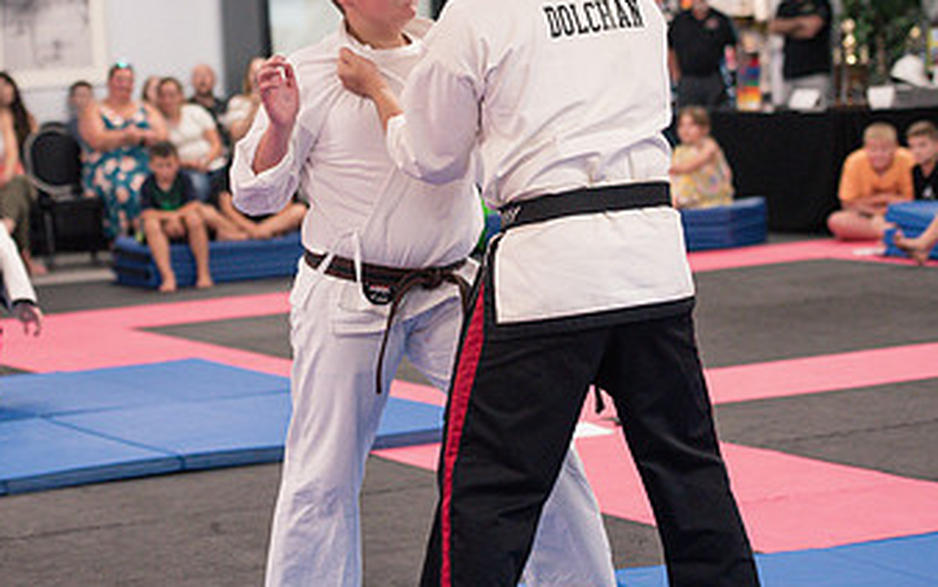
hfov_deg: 17.1
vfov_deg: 10.7
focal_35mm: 122
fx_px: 3119
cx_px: 393
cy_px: 134
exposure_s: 1/400
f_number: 2.8
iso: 1600
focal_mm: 70
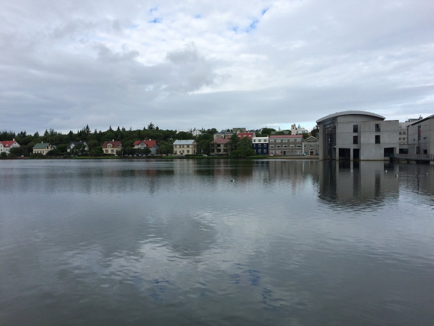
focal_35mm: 29
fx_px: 364
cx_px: 217
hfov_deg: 61.7
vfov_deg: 48.2
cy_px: 163
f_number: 2.2
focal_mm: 4.15
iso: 32
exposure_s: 1/1709
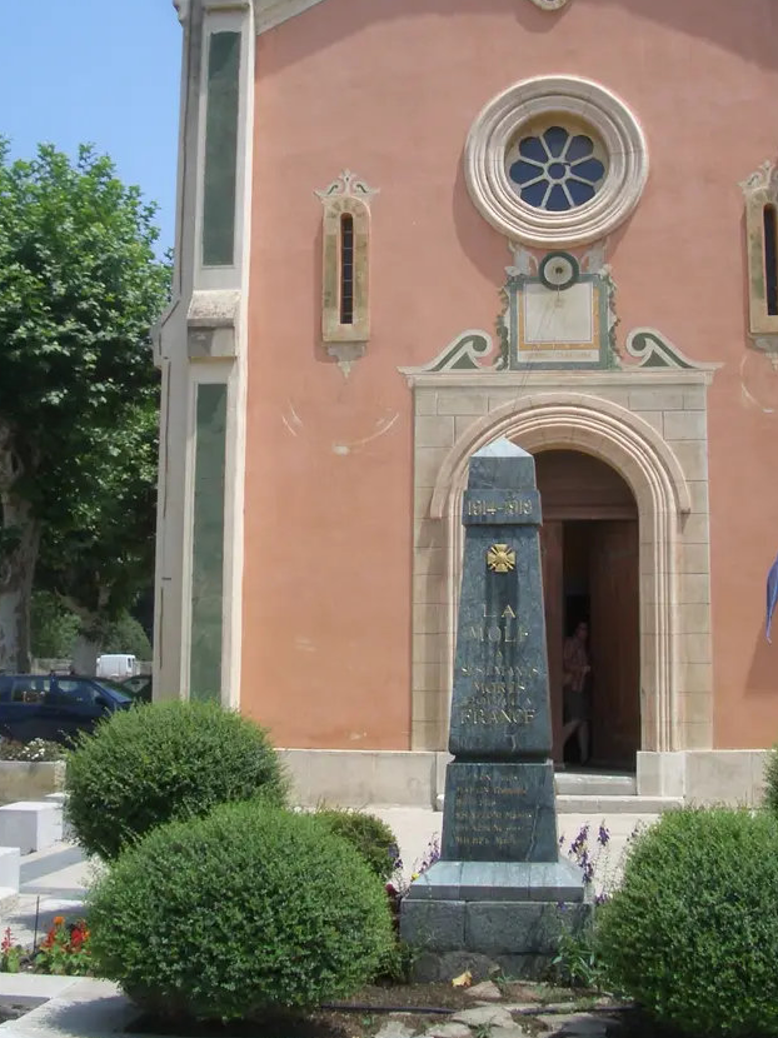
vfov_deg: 35.1
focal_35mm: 54
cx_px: 432
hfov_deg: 27.0
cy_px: 326
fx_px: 1619
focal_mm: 5.8
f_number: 4.3
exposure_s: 1/640
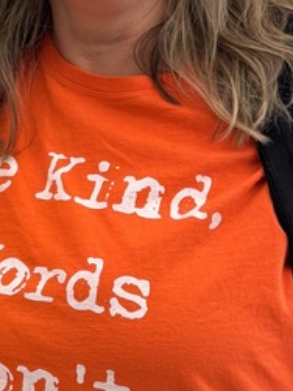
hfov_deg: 14.5
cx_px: -87
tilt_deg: -16.7
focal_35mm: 98
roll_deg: +1.2
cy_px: 277
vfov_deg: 19.9
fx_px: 1107
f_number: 1.78
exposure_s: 1/60
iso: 160
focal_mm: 6.76
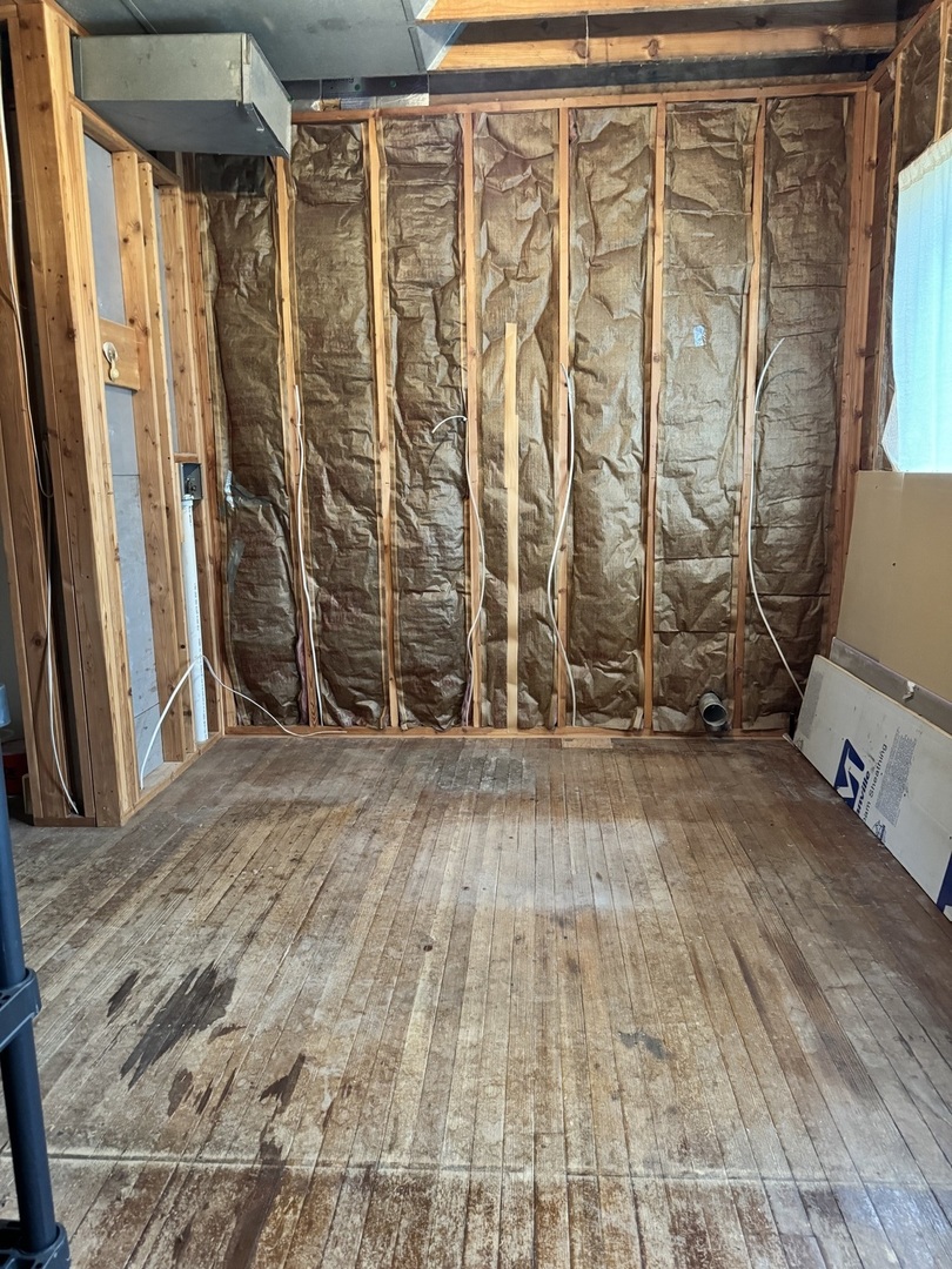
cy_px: 634
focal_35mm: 24
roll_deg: +1.6
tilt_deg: -10.5
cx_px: 476
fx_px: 880
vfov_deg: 71.6
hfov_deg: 56.8
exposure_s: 1/30
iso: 800
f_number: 1.78
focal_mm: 6.76
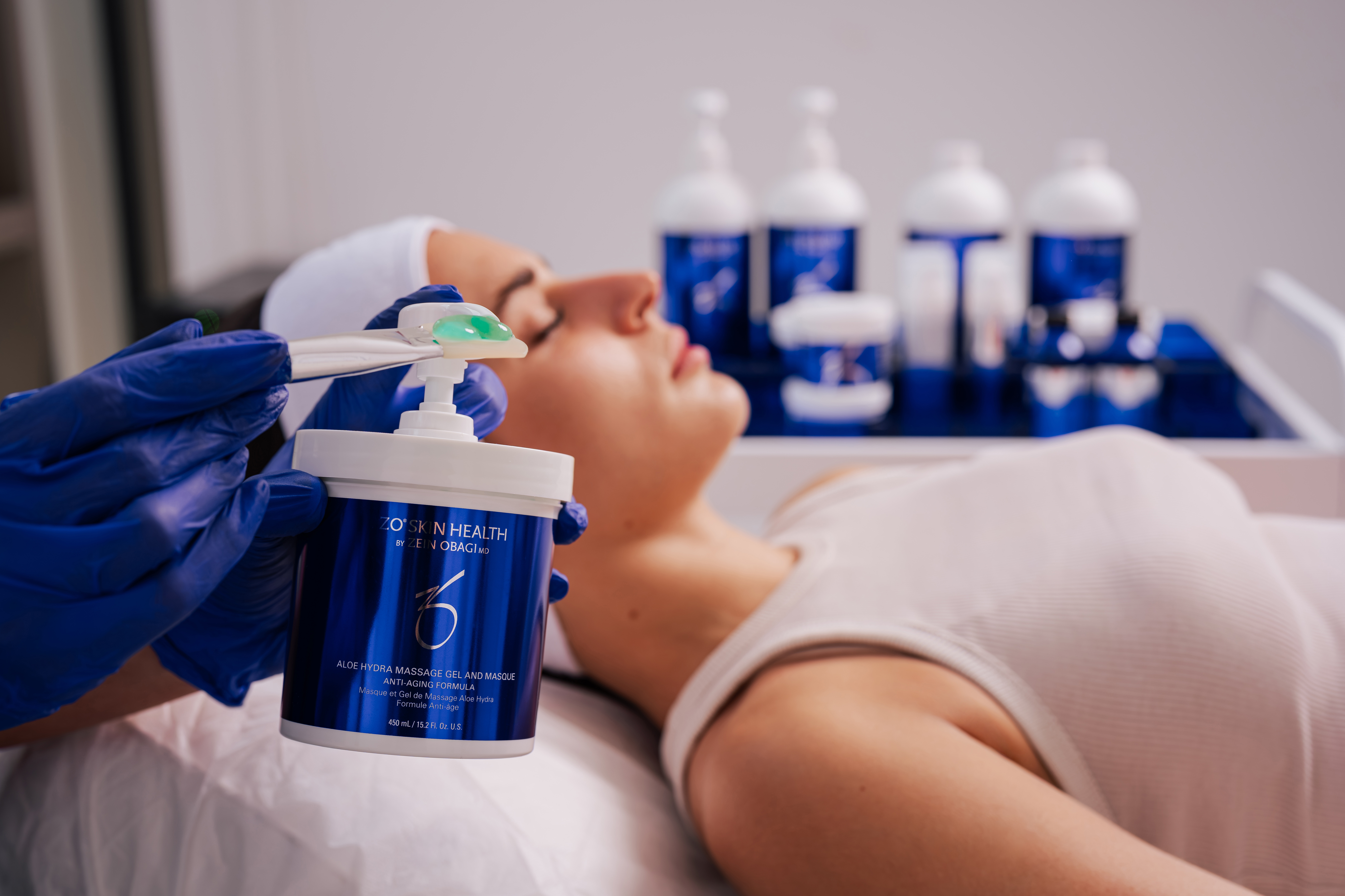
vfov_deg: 27.0
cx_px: 672
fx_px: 1868
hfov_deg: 39.6
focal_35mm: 50
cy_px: 448
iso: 125
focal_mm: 50
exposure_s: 1/250
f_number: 4.5
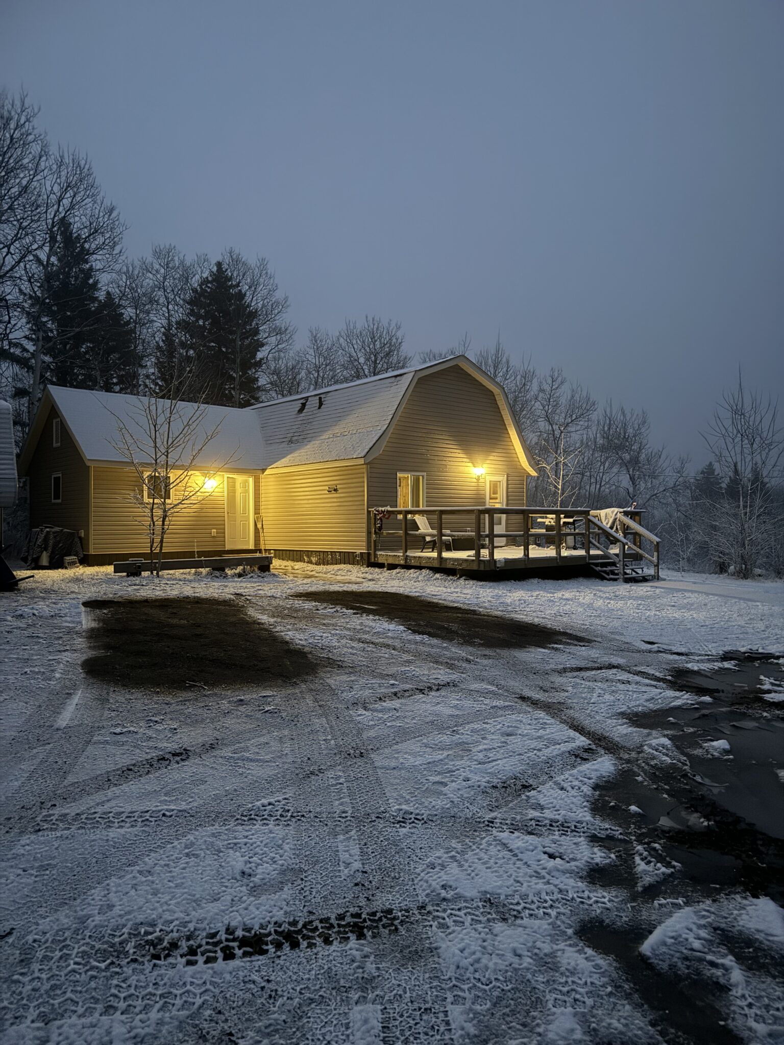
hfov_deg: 56.8
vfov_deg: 71.6
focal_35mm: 24
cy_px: 522
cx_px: 392
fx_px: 725
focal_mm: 6.76
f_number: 1.78
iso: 1600
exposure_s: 1/20
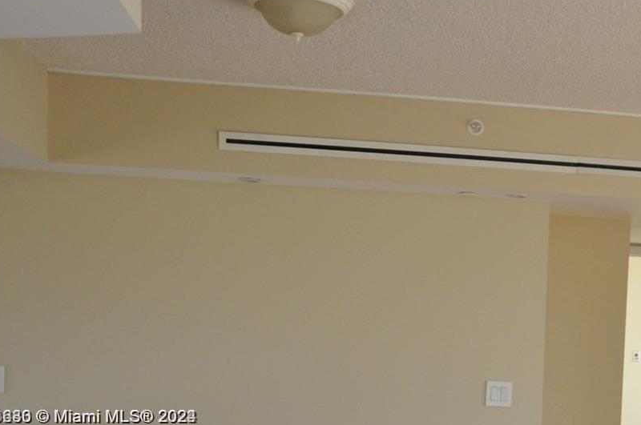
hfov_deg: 30.5
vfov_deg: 20.8
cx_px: 581
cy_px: 418
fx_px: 1120
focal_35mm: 63
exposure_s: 1/200
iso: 1600
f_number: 7.1
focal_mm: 21
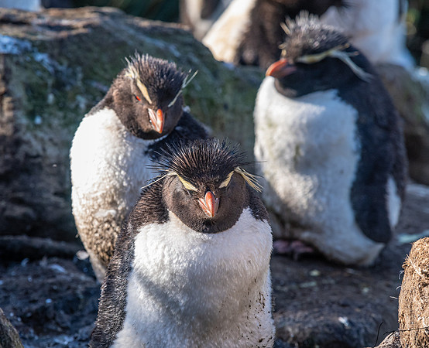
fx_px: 5829
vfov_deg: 3.4
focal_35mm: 456
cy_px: 183
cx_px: 196
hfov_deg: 4.2
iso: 800
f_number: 8
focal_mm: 300
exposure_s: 1/640
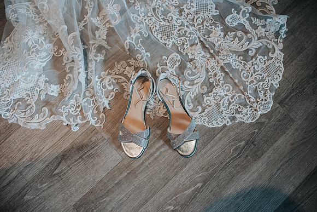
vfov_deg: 37.9
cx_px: 158
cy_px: 106
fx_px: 308
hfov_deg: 54.4
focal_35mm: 35
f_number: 2.5
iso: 3200
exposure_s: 1/640
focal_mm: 35
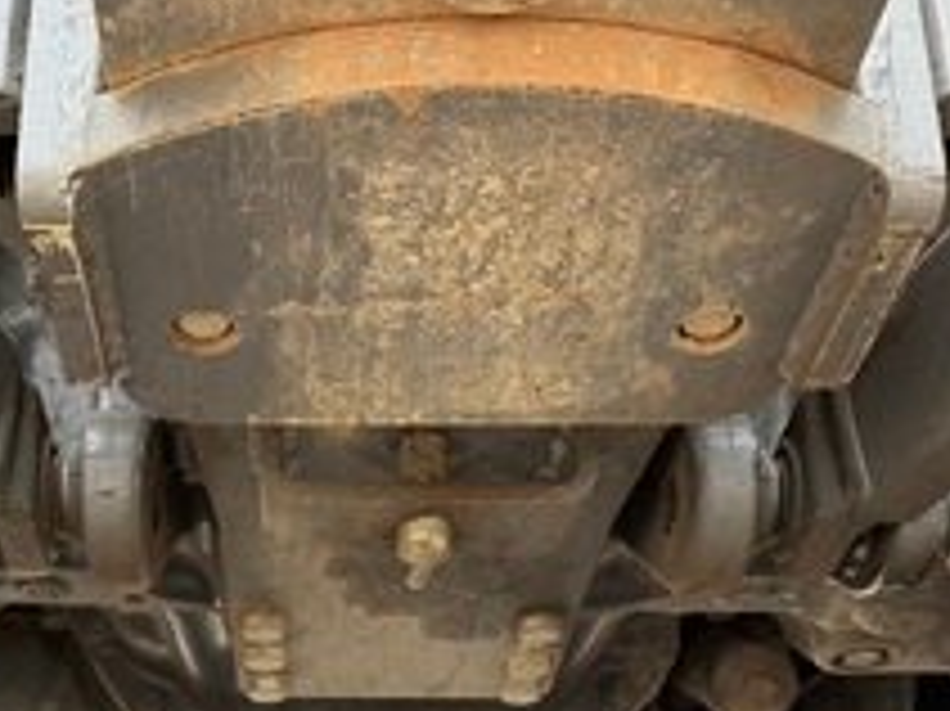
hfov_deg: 33.4
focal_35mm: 57
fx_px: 1563
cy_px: 682
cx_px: 284
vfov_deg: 24.6
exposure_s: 1/243
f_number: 1.78
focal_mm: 6.76
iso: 125
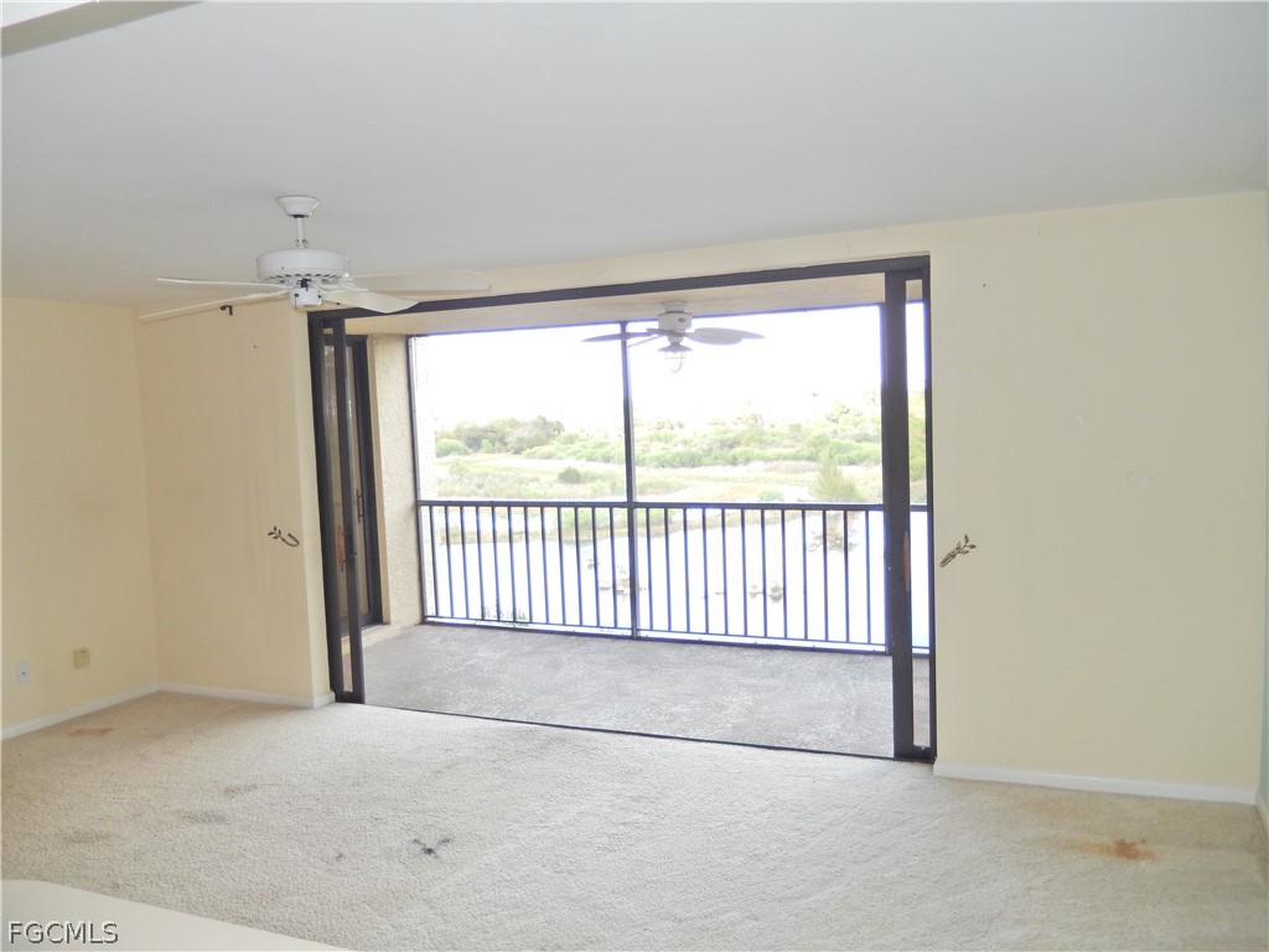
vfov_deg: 49.7
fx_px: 1026
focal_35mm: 28
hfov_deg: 63.4
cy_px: 476
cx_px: 634
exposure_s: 1/80
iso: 180
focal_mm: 5.1
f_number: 3.6
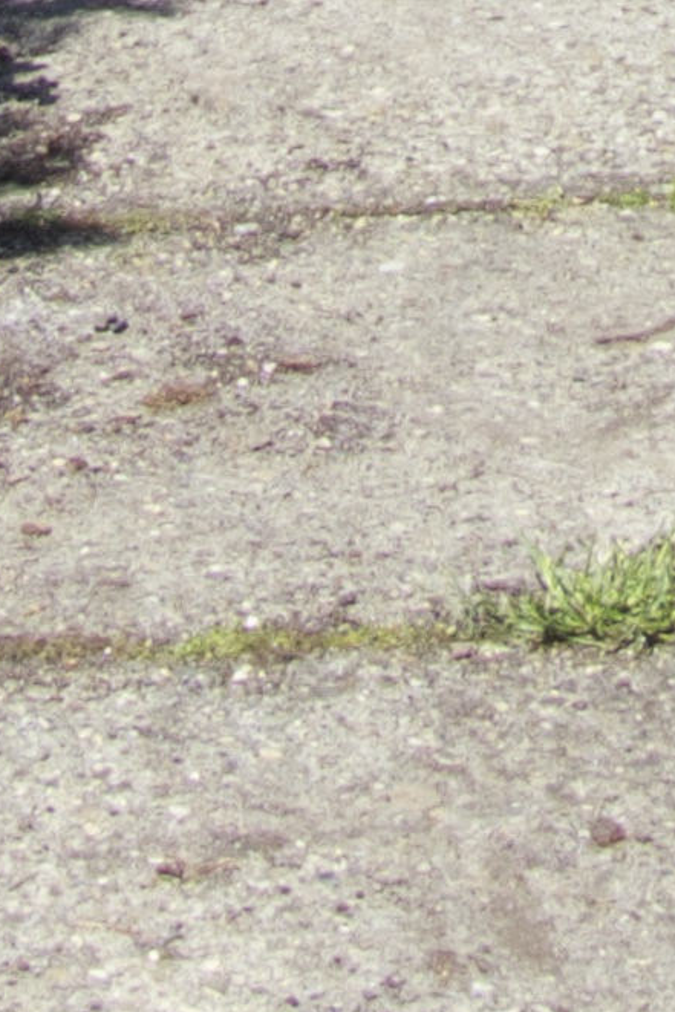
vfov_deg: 8.1
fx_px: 6718
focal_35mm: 239
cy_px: -1231
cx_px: 911
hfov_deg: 5.7
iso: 100
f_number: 4
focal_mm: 6.8
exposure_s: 1/500
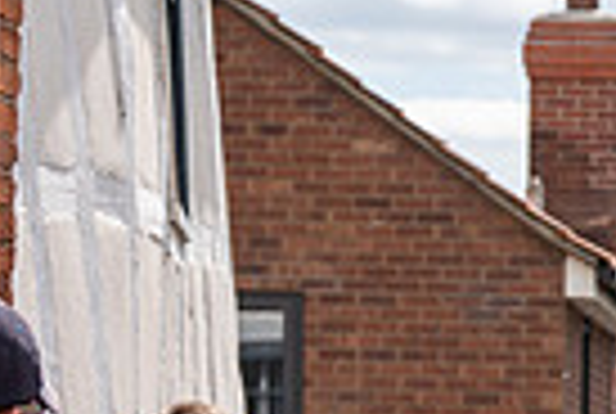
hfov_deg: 6.7
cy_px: 772
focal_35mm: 296
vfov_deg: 4.6
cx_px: 1241
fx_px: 5076
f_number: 5
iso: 250
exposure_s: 1/1000
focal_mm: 70
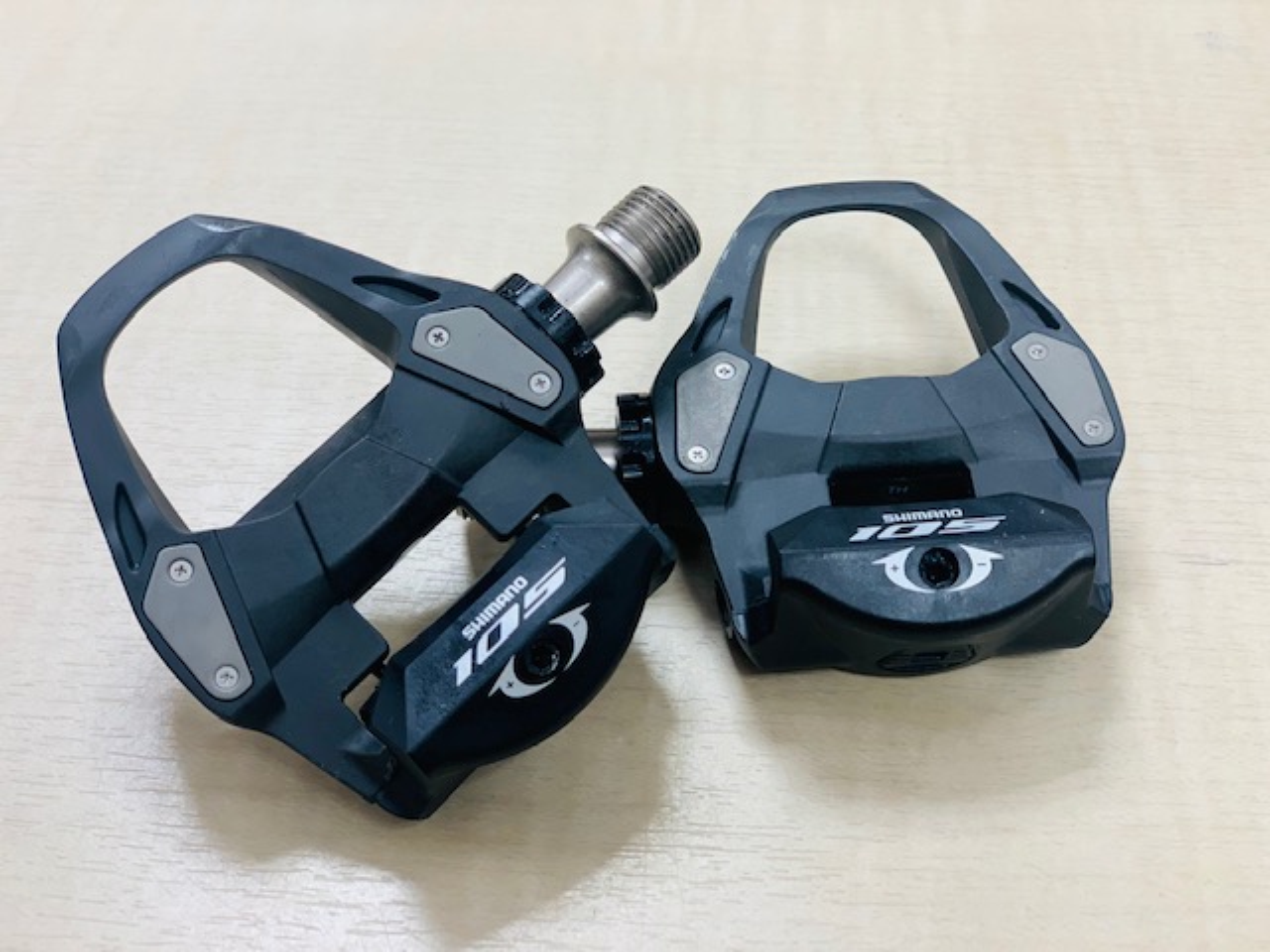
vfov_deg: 28.0
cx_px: 635
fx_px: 1908
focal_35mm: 52
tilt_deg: -46.4
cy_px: 476
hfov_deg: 36.8
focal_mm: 6
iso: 100
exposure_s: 1/122
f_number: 2.4
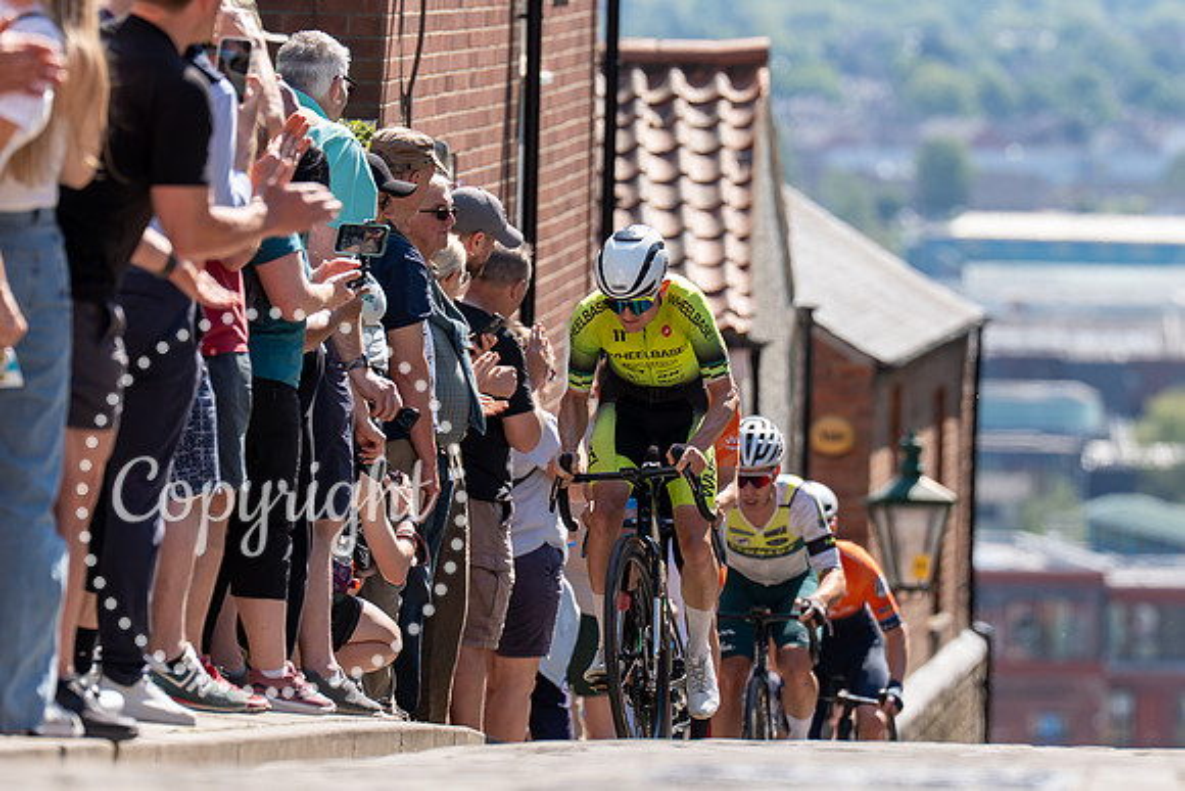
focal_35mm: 313
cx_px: 644
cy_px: 432
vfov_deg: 4.4
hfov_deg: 6.6
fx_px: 10317
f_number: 3.5
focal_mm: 200
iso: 125
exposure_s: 1/1000
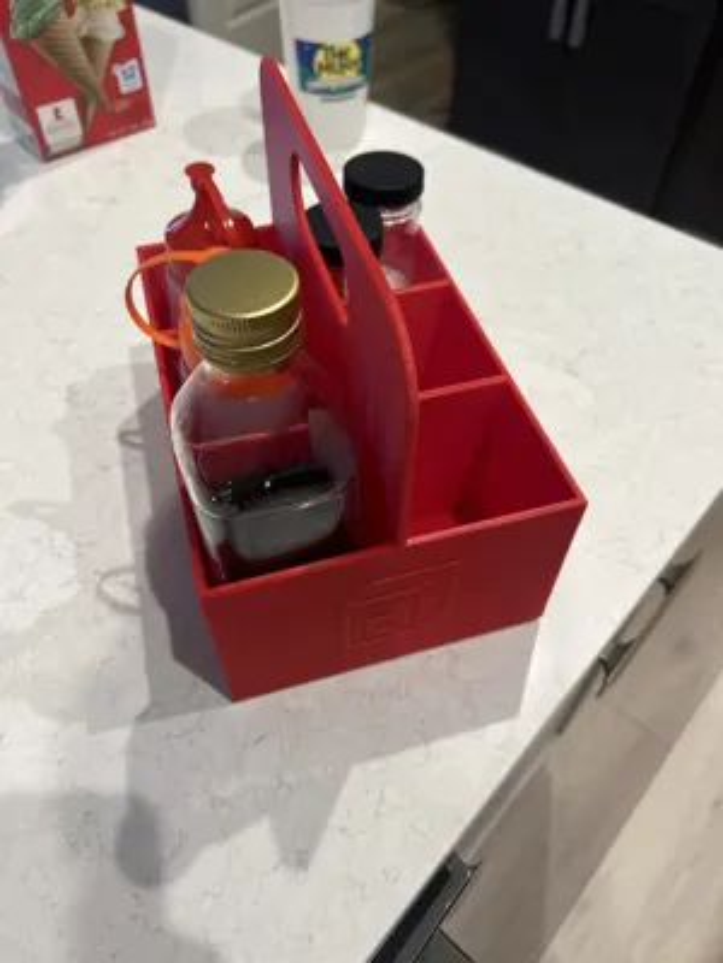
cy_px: 482
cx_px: 362
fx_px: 724
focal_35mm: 26
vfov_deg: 67.3
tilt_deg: -49.9
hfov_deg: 53.1
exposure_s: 1/60
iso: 250
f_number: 1.5
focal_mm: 5.7
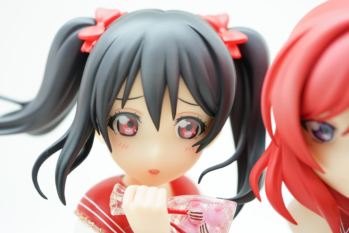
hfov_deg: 39.6
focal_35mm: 50
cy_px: 116
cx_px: 174
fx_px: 485
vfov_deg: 27.0
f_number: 5.6
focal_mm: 50
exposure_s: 1/60
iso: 1000
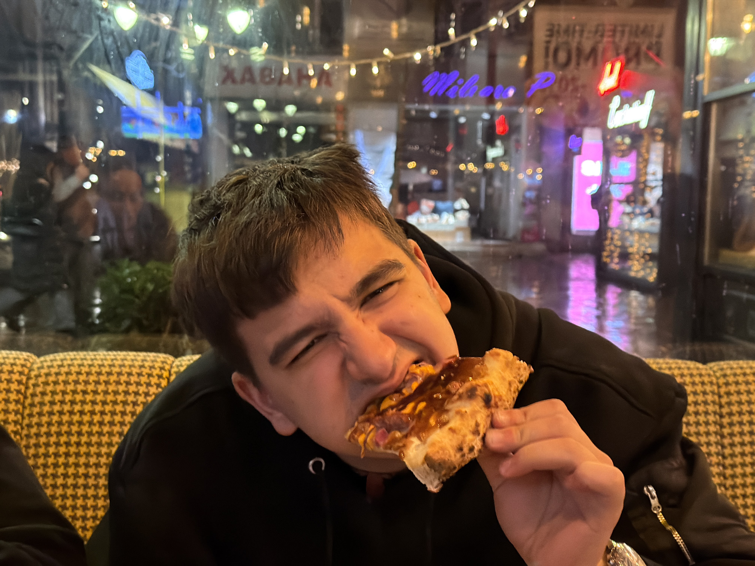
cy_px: 283
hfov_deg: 39.7
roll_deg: -1.1
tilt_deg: -2.9
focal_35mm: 48
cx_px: 378
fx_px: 1047
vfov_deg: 30.3
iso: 1600
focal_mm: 6.76
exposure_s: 1/101
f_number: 1.78
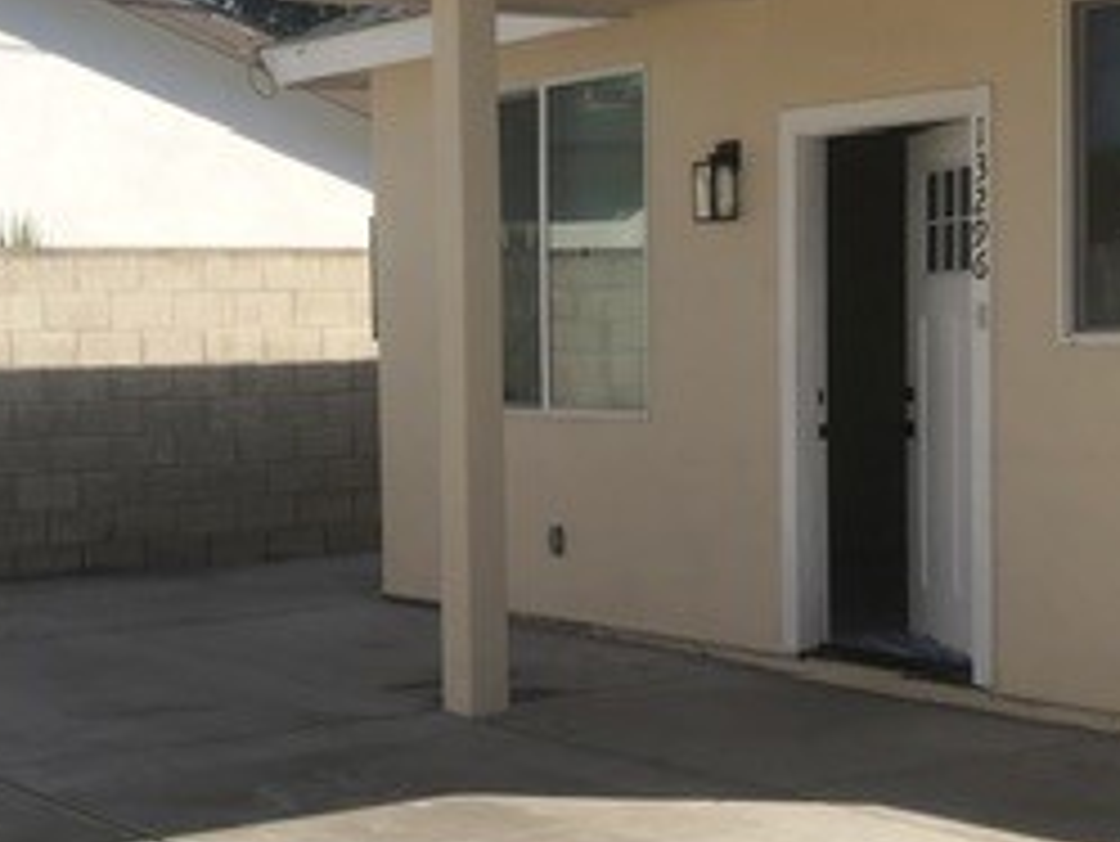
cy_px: 495
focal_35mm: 72
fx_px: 2331
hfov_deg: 26.8
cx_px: 360
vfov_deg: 20.4
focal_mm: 4
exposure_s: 1/2315
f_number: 1.8
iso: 20
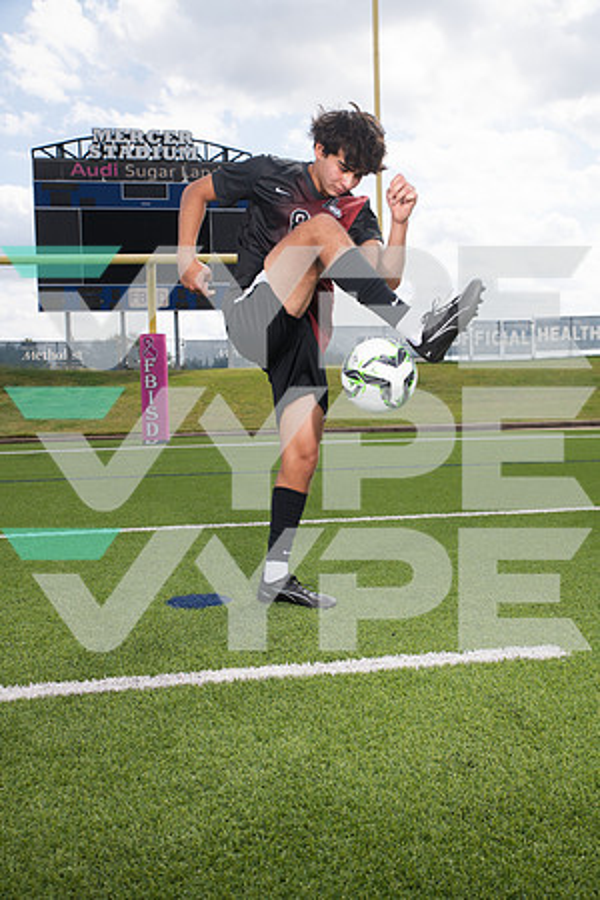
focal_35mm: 36
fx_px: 900
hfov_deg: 36.9
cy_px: 450
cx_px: 300
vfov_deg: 53.1
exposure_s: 1/400
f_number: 7.1
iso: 125
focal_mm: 36
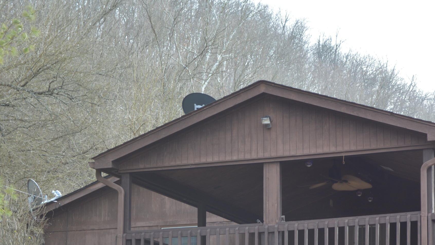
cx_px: 315
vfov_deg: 9.9
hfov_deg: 17.5
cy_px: 228
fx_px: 1407
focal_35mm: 122
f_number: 5.6
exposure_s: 1/125
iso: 200
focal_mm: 44
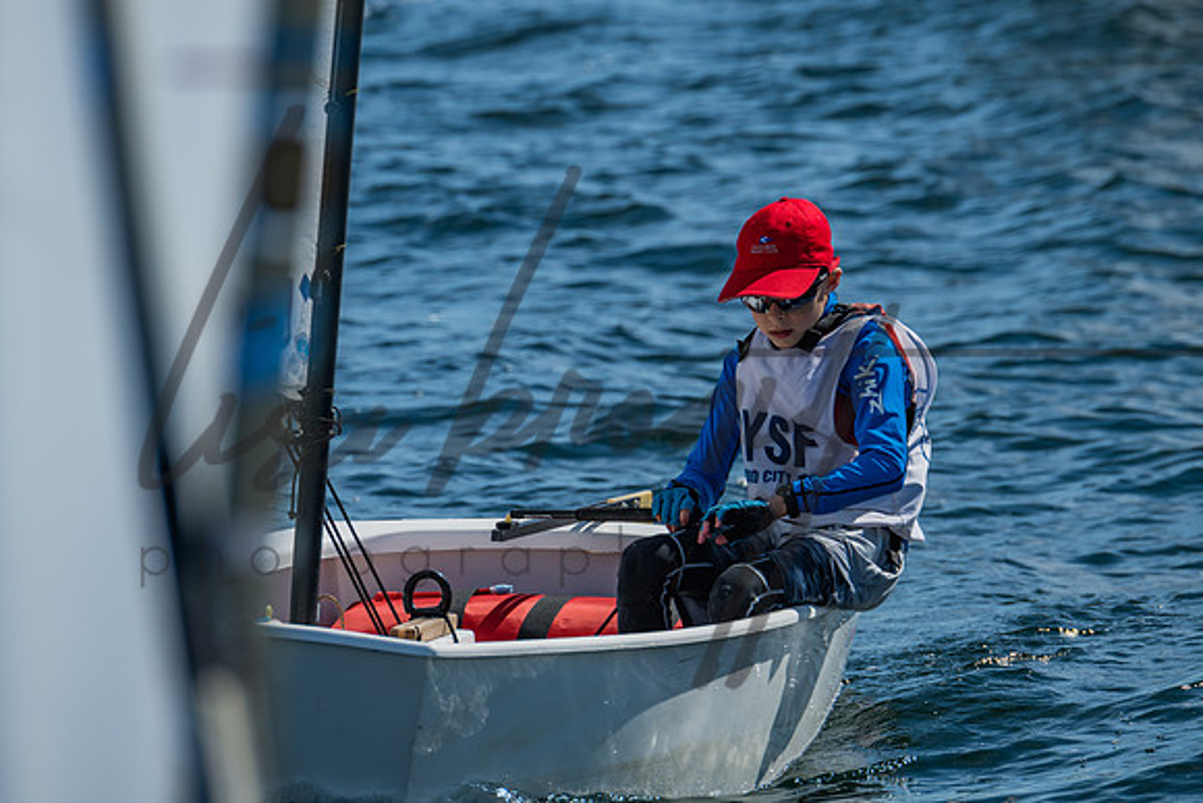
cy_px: 320
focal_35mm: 481
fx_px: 16075
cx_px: 723
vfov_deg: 2.9
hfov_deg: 4.3
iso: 100
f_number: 8
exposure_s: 1/500
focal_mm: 400
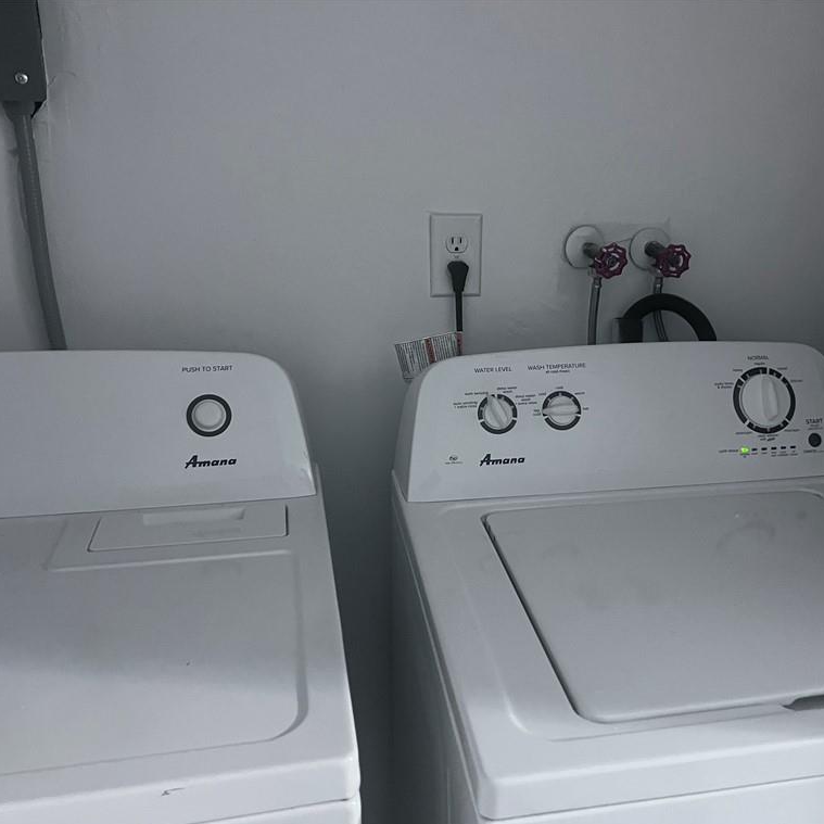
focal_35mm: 31
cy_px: 415
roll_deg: -0.5
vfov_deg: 52.5
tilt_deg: -18.4
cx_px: 465
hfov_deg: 52.4
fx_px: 835
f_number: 1.5
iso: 500
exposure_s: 1/30
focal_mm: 5.7
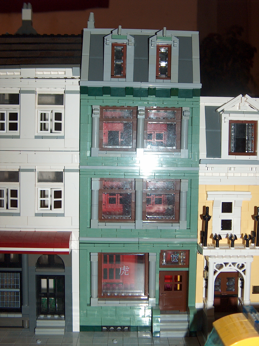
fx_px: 440
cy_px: 173
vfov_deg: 43.0
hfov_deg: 32.8
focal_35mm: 44
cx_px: 130
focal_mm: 8.96
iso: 100
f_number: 2.8
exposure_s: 1/60
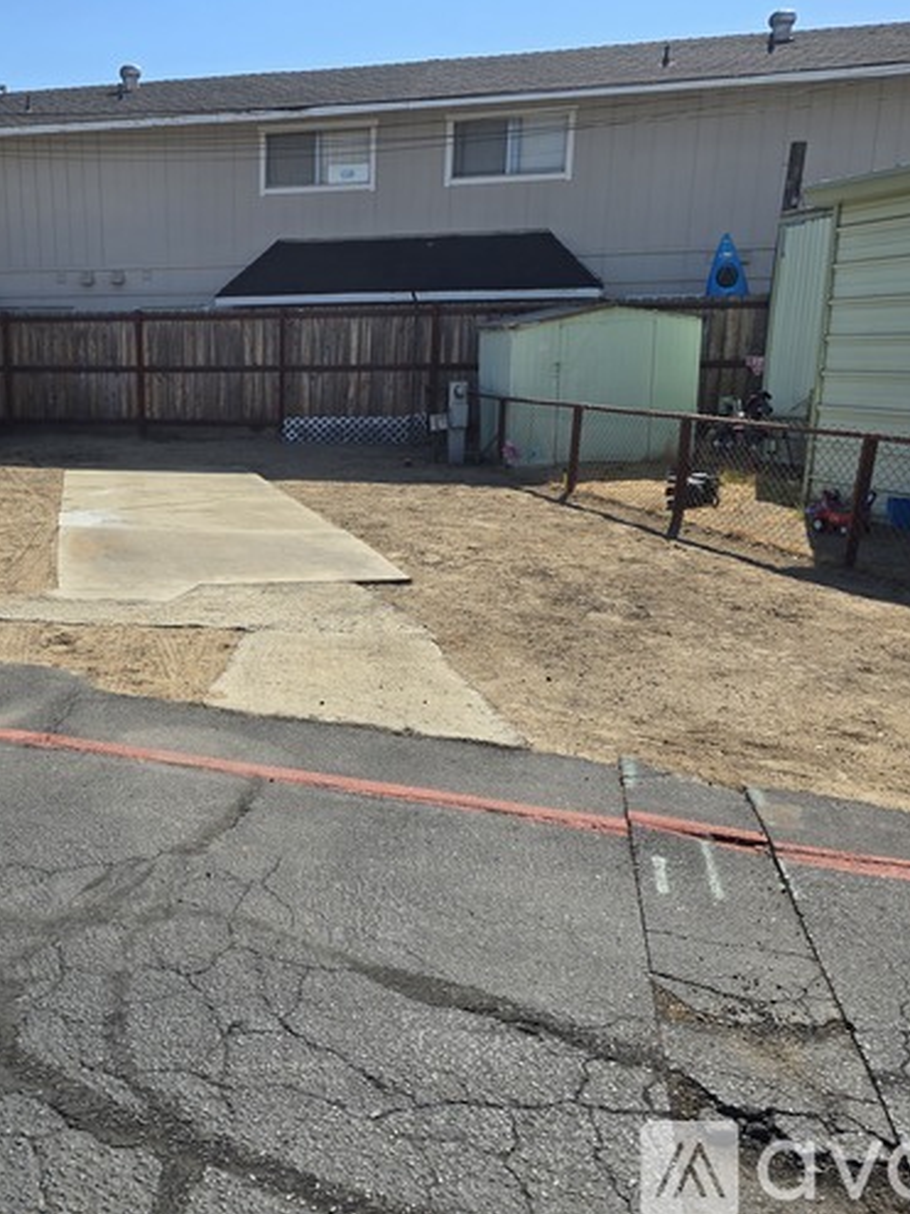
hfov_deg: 43.8
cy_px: 606
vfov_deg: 58.4
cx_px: 220
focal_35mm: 31
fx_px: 1087
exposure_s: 1/866
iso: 12
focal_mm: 6.3
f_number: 1.7
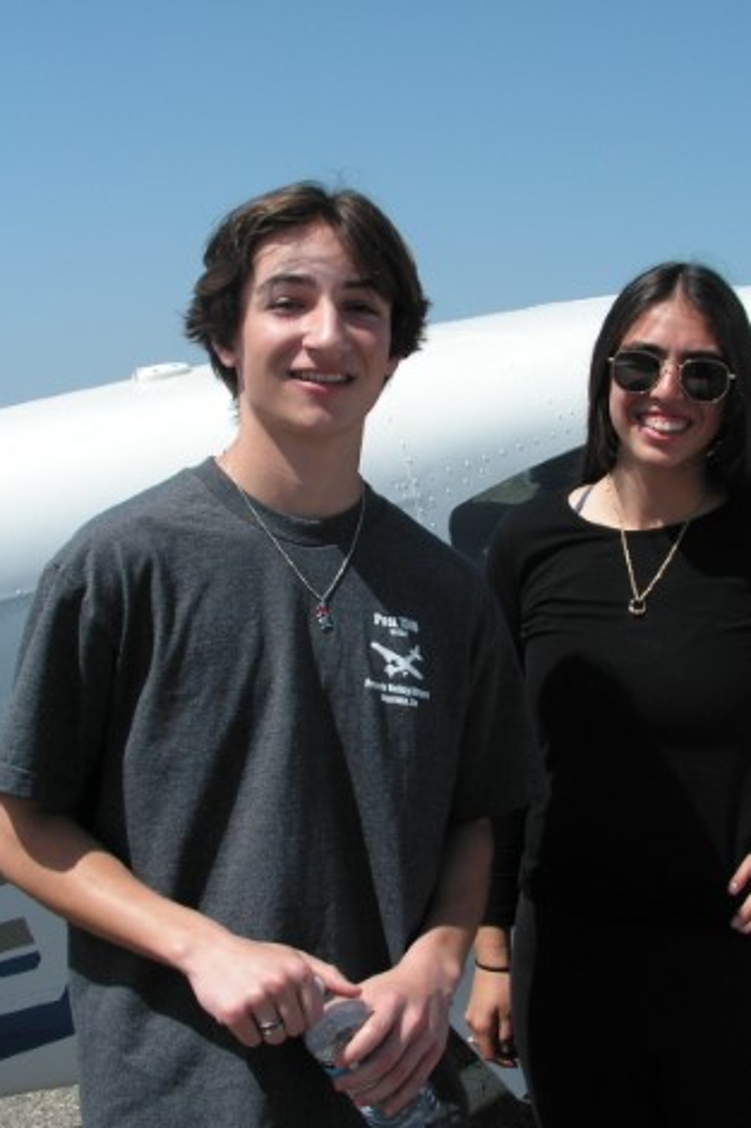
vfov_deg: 38.9
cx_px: 437
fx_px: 1597
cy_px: 569
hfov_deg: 26.4
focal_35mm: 51
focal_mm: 6
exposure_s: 1/400
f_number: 4.8
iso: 50
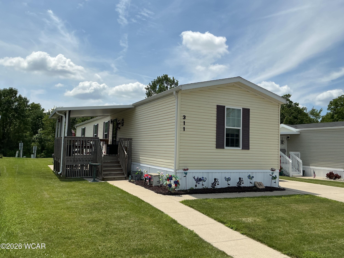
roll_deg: -1.2
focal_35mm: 29
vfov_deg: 48.2
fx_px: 288
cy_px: 129
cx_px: 172
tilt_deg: +5.3
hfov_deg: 61.7
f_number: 1.8
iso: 25
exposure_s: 1/3534
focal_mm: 3
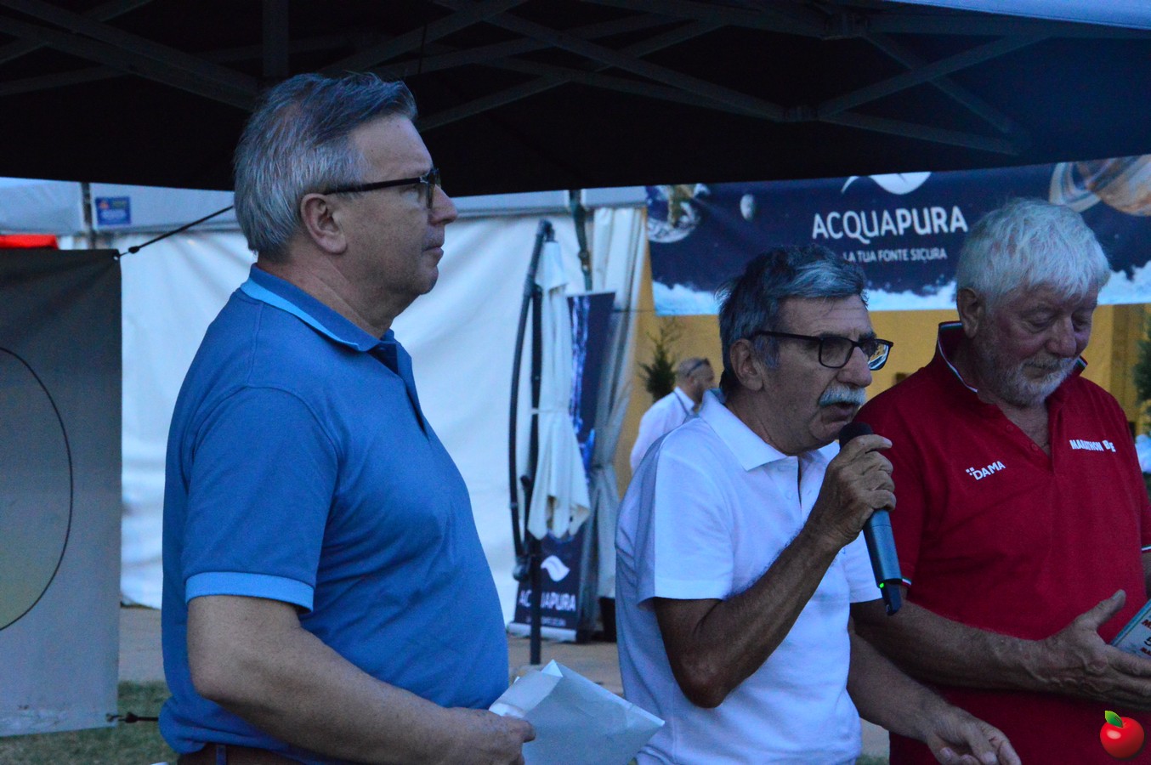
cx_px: 576
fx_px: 3593
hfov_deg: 18.2
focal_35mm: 112
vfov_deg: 12.2
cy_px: 382
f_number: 11
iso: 6400
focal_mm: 75
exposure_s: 1/125
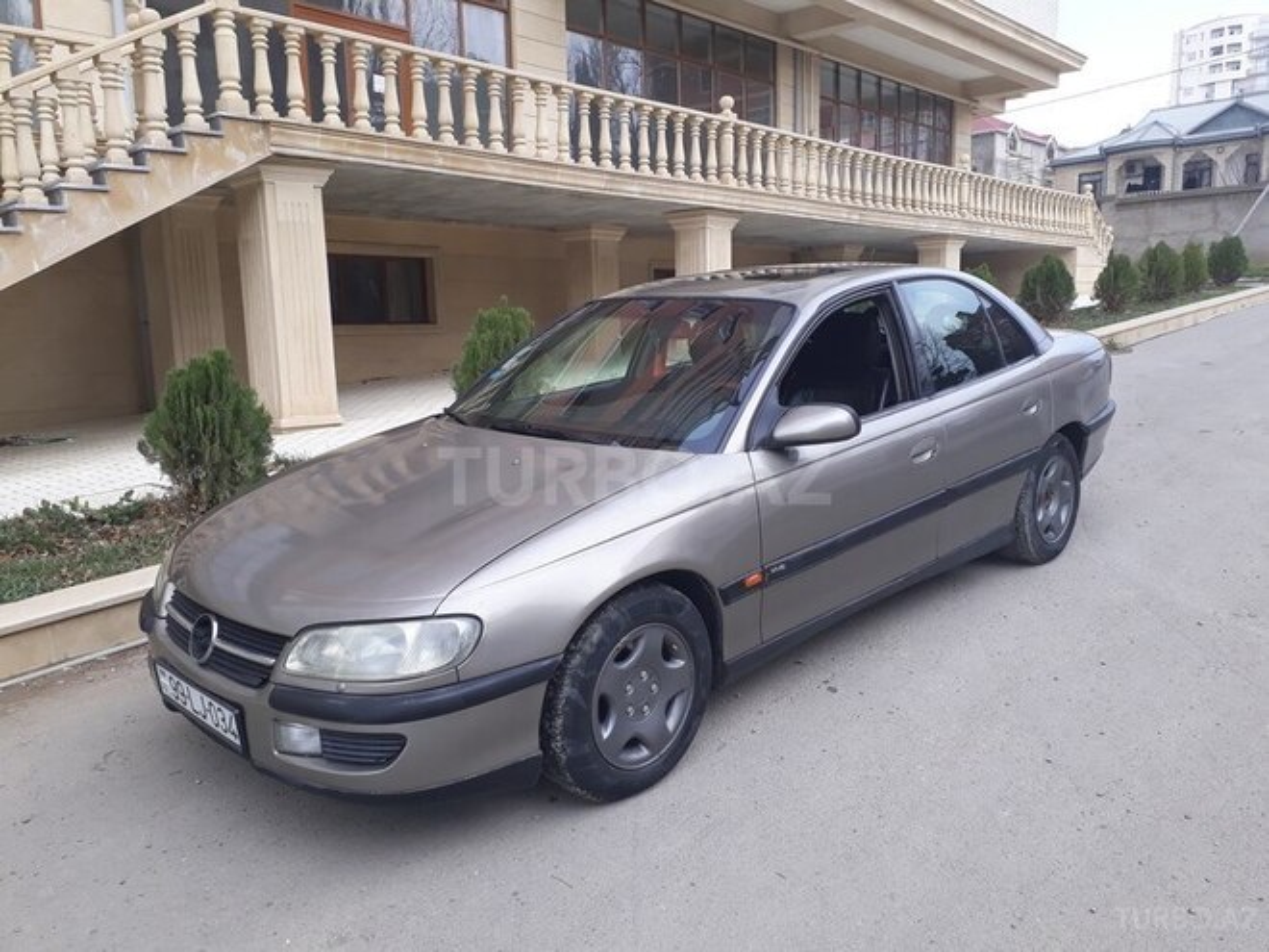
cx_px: 634
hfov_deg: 65.3
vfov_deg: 51.4
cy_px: 476
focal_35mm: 27
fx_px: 990
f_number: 1.9
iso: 40
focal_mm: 3.6
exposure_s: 1/320
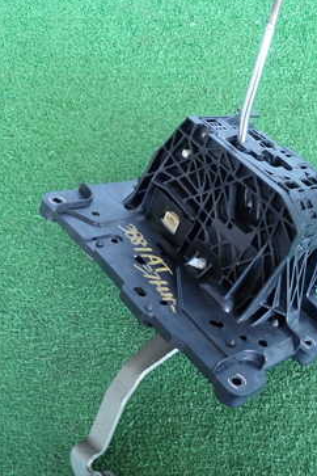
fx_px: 568
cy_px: 257
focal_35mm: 43
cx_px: 241
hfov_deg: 30.6
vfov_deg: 45.4
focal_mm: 4.5
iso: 200
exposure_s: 1/40
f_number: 2
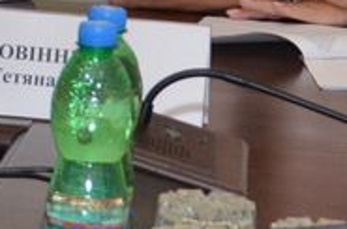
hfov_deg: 5.7
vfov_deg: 4.0
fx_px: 3276
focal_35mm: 341
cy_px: -234
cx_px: -636
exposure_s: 1/250
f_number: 4.2
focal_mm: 30
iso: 800
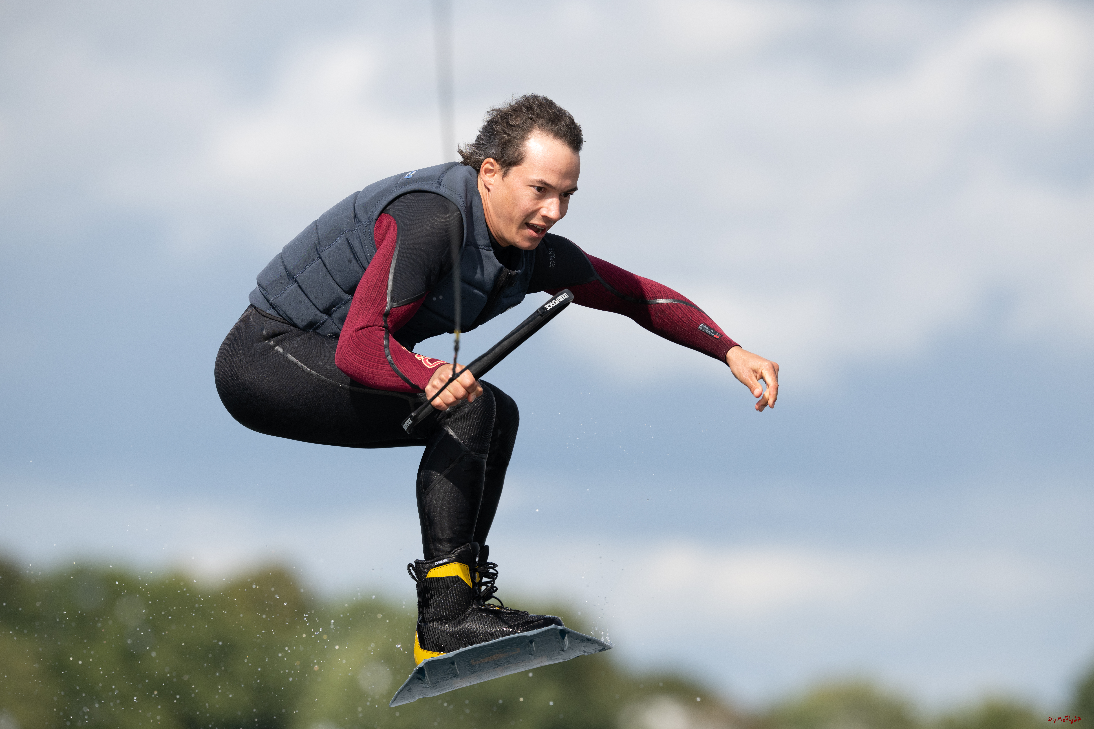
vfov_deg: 3.4
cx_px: 547
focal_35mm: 400
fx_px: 12155
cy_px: 364
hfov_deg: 5.2
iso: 320
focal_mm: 400
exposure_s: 1/2500
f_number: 5.6
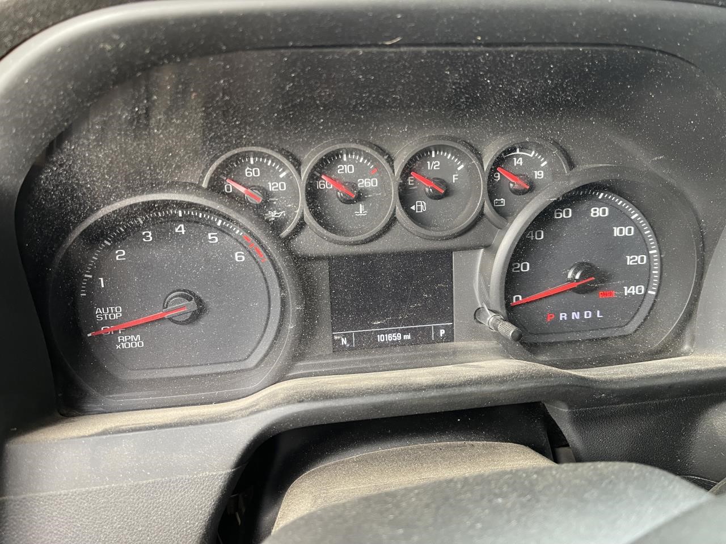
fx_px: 524
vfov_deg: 54.9
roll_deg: +4.4
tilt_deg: -20.8
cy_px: 272
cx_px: 363
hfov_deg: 69.4
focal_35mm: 25
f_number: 1.6
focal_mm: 5.1
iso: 250
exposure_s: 1/60
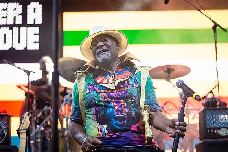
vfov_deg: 13.7
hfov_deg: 20.4
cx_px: 114
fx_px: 633
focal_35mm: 100
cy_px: 76
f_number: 3.5
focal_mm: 100
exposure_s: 1/400
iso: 3200
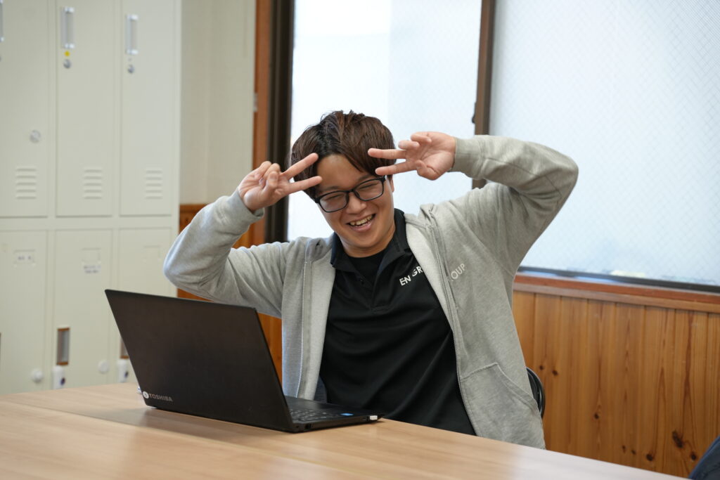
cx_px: 360
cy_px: 240
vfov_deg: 16.1
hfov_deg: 23.9
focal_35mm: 85
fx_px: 1700
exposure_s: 1/160
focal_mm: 85
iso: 1600
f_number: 4
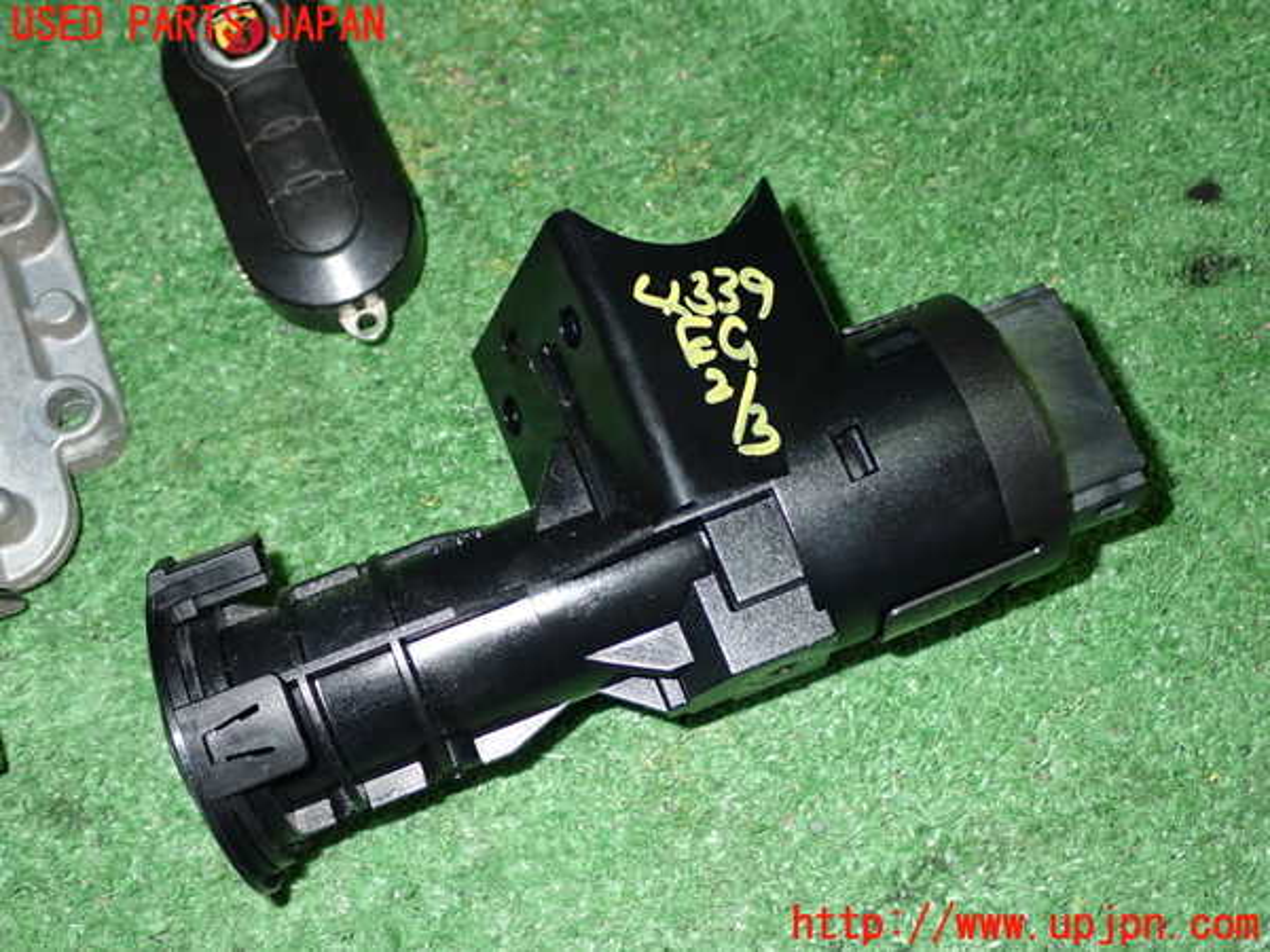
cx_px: 635
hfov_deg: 42.9
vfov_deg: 32.9
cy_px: 476
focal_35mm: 44
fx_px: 1614
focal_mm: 7.84
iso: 640
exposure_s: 1/40
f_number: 9
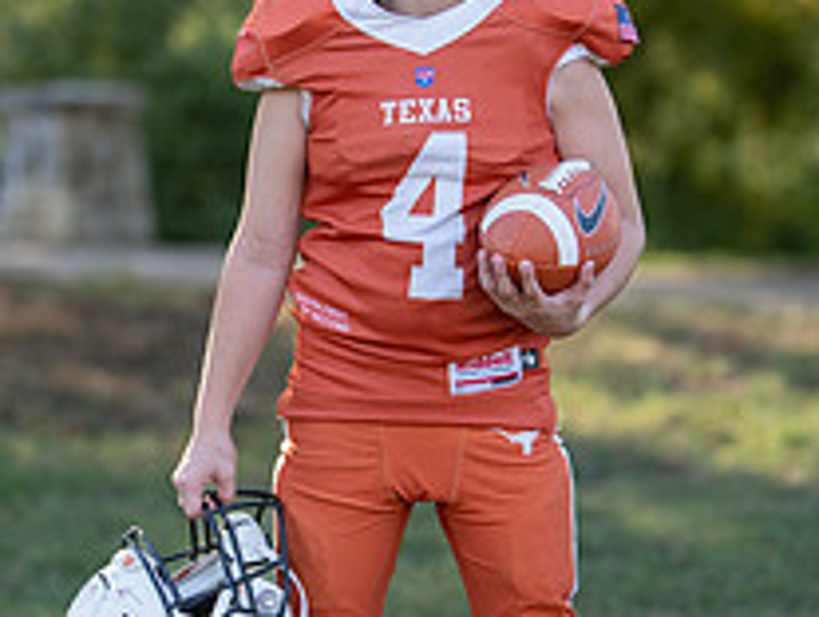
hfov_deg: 13.7
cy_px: 316
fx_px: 3413
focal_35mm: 144
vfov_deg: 10.3
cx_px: 467
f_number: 1.2
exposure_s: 1/1250
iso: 100
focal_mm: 50
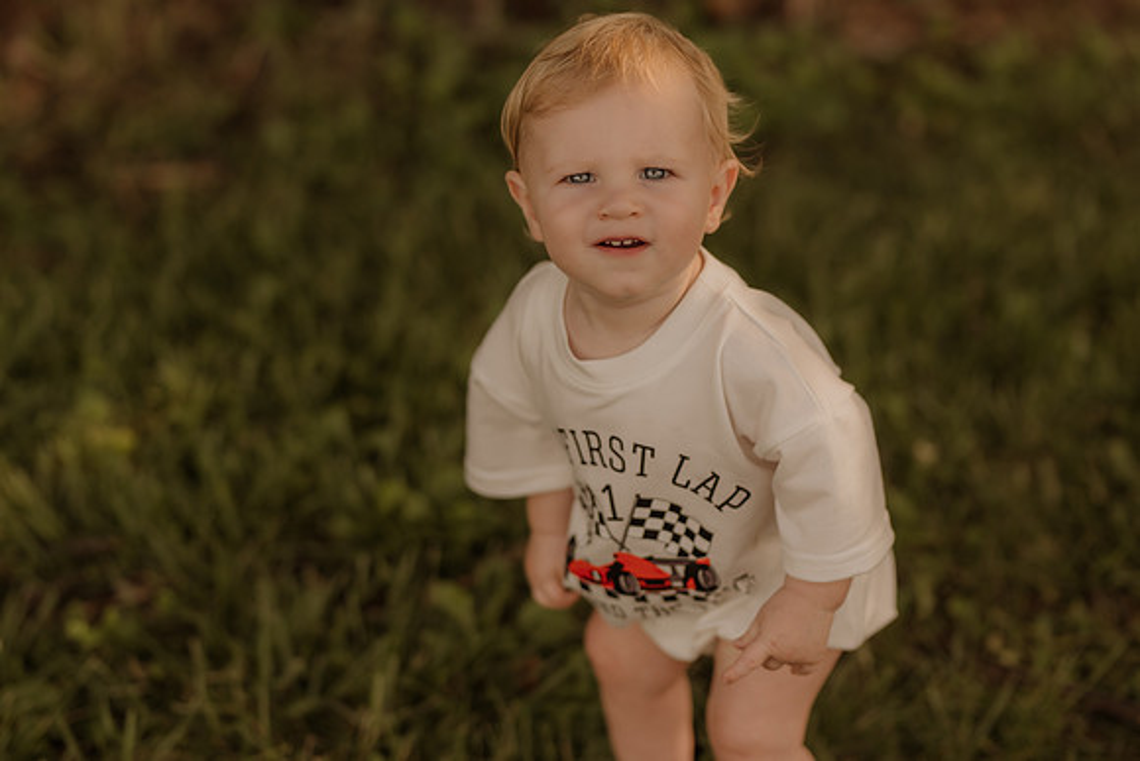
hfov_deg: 22.3
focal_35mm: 91
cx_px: 570
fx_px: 2886
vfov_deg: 15.0
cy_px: 380
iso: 250
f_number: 2
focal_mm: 85
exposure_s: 1/1250
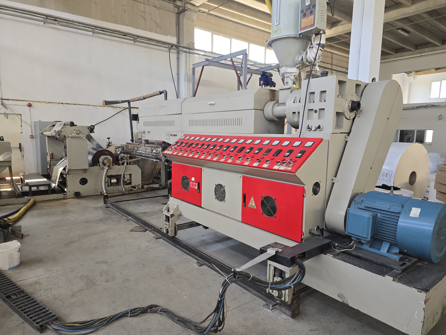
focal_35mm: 23
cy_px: 168
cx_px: 223
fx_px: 296
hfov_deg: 73.9
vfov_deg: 58.9
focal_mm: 6.3
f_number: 1.7
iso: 125
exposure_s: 1/180
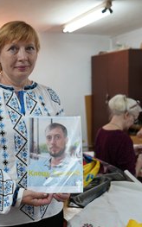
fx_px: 279
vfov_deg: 44.4
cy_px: 114
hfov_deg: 27.9
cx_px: 25
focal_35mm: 45
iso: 250
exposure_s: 1/100
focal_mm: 29
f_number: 2.8
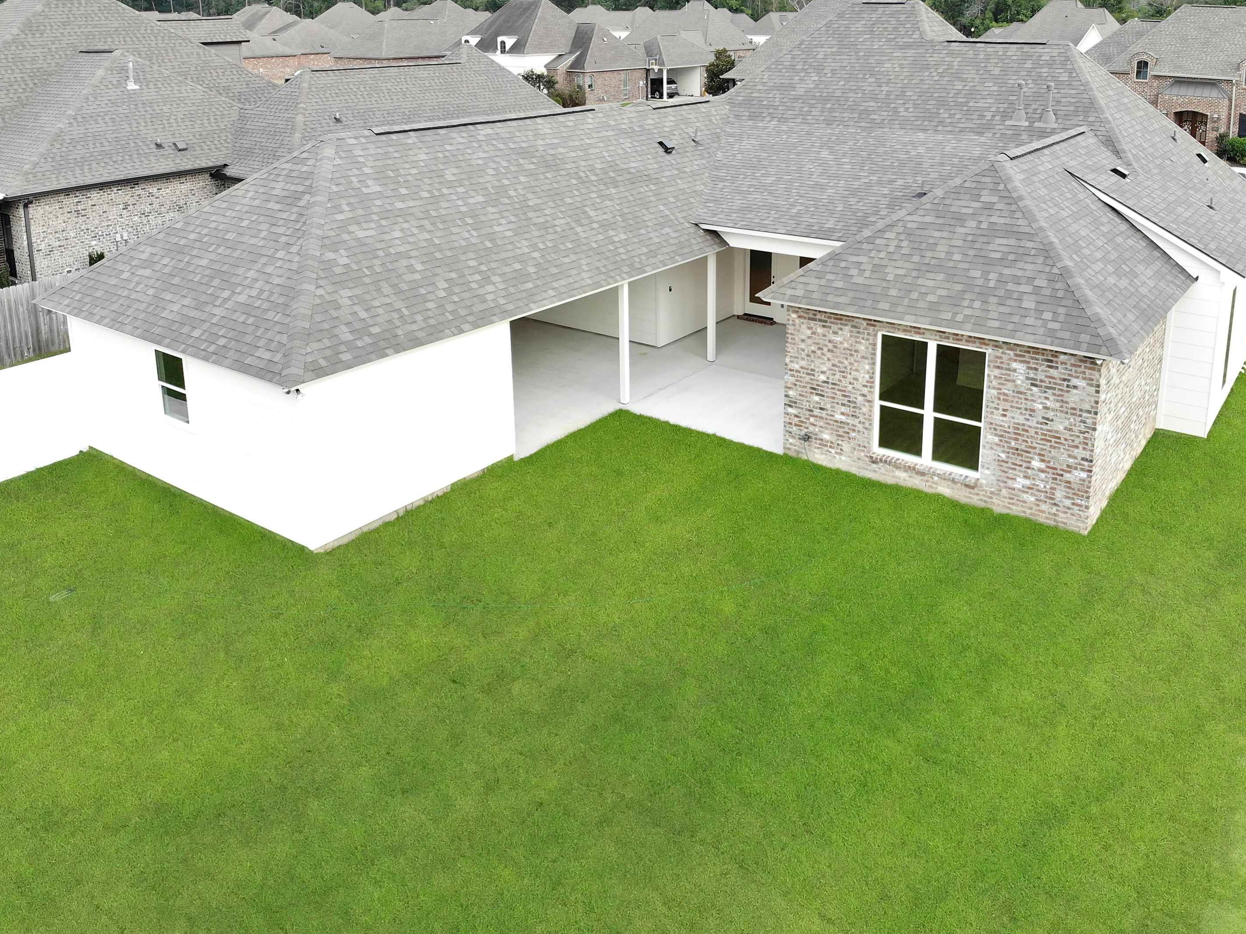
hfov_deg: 67.3
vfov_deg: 53.0
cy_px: 448
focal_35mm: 26
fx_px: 936
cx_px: 652
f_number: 2.8
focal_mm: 4.5
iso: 100
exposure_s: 1/75.7
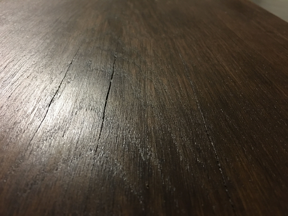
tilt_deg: -34.1
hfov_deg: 61.7
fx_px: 241
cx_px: 144
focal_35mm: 29
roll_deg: -6.8
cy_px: 108
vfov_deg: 48.2
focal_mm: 4.15
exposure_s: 1/8
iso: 160
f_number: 2.2
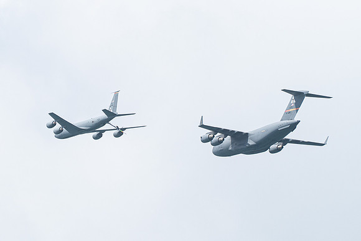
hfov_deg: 4.4
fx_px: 4700
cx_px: 157
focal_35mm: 469
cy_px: 125
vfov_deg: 2.9
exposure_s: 1/1250
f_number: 10
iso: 640
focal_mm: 285
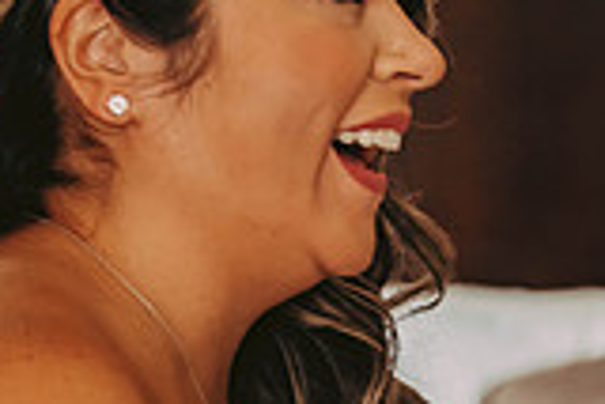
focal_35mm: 188
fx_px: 3162
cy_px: 342
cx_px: 253
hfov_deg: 10.9
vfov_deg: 7.3
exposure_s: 1/100
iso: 800
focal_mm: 52
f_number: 3.5
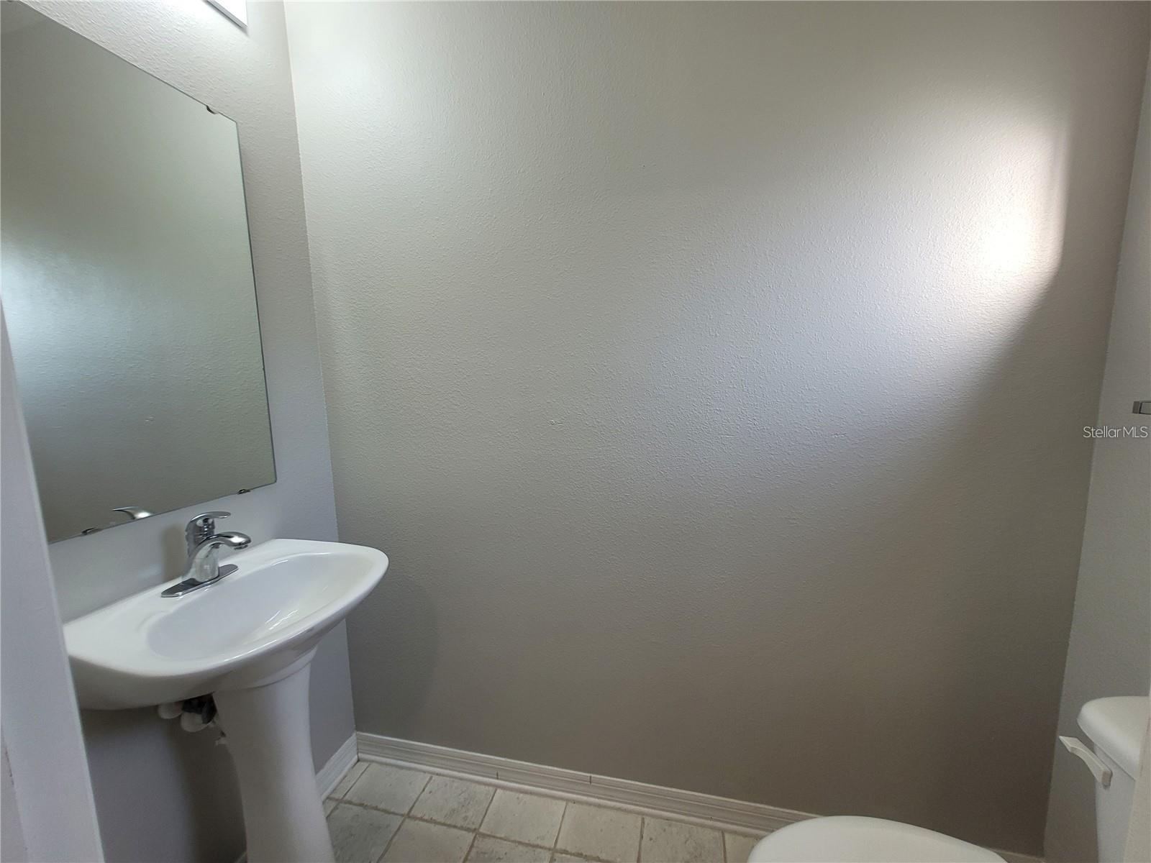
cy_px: 432
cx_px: 576
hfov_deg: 106.2
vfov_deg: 89.9
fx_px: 432
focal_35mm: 13
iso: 64
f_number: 2.2
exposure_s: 1/60
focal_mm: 1.74
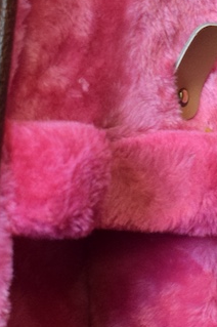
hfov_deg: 6.0
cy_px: 67
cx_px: 322
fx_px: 2048
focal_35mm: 226
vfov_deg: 9.1
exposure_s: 1/60
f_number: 4.5
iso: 1600
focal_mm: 32
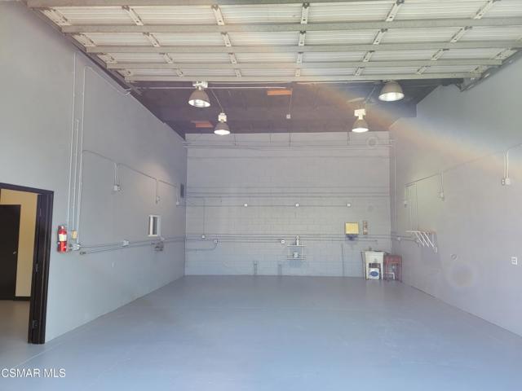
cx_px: 261
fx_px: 362
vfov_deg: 56.8
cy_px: 196
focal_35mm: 24
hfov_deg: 71.6
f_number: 1.8
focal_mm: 6.7
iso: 50
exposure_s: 1/120
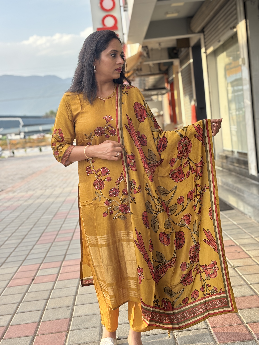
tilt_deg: -5.6
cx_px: 130
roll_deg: +6.1
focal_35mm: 52
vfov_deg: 36.8
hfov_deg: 28.0
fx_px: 519
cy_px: 172
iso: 32
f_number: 1.6
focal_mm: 5.96
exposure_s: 1/358
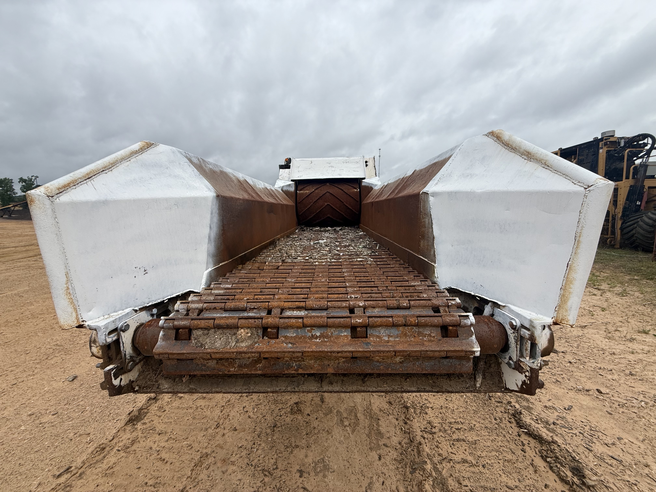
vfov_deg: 85.7
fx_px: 265
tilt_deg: -7.6
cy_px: 246
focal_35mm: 14
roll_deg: +0.3
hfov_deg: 102.1
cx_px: 328
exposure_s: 1/421
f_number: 2.2
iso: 50
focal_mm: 2.22
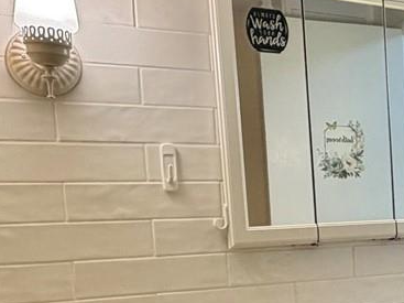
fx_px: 712
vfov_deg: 23.1
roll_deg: +2.6
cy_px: 300
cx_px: 419
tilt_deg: -6.6
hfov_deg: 29.3
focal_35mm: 61
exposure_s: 1/120
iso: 160
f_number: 2.2
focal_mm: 2.22
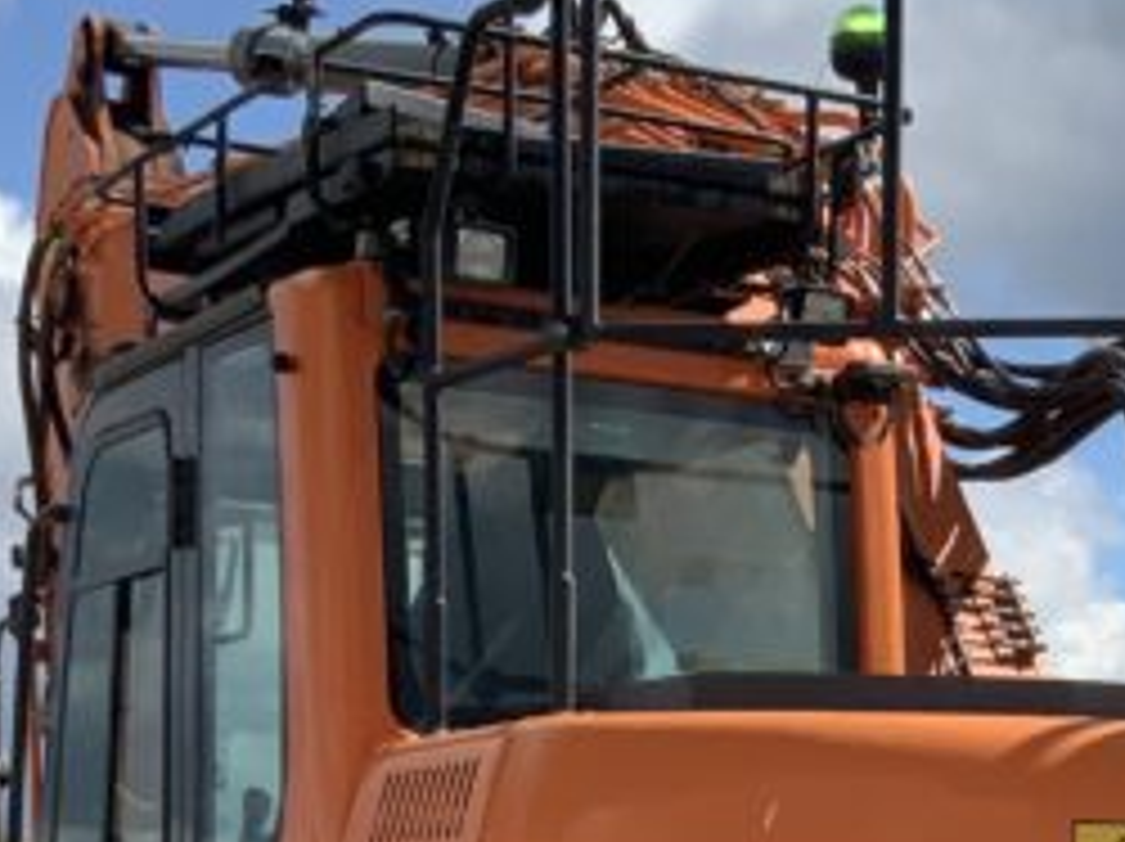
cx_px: 1246
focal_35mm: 119
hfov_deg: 16.1
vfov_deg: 12.0
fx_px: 3864
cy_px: 1180
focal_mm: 3
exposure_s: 1/2227
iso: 16
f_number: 1.8
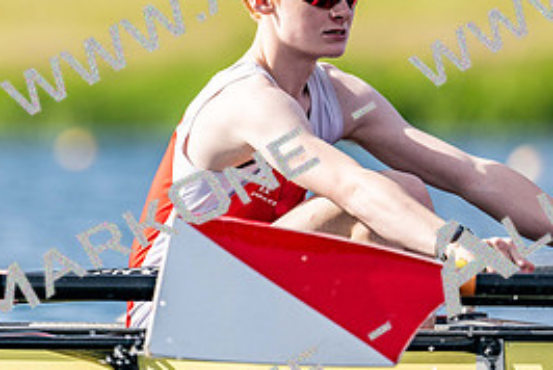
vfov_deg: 1.6
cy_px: 122
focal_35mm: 872
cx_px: 258
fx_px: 13409
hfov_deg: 2.4
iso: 280
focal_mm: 400
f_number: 4.5
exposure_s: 1/2500
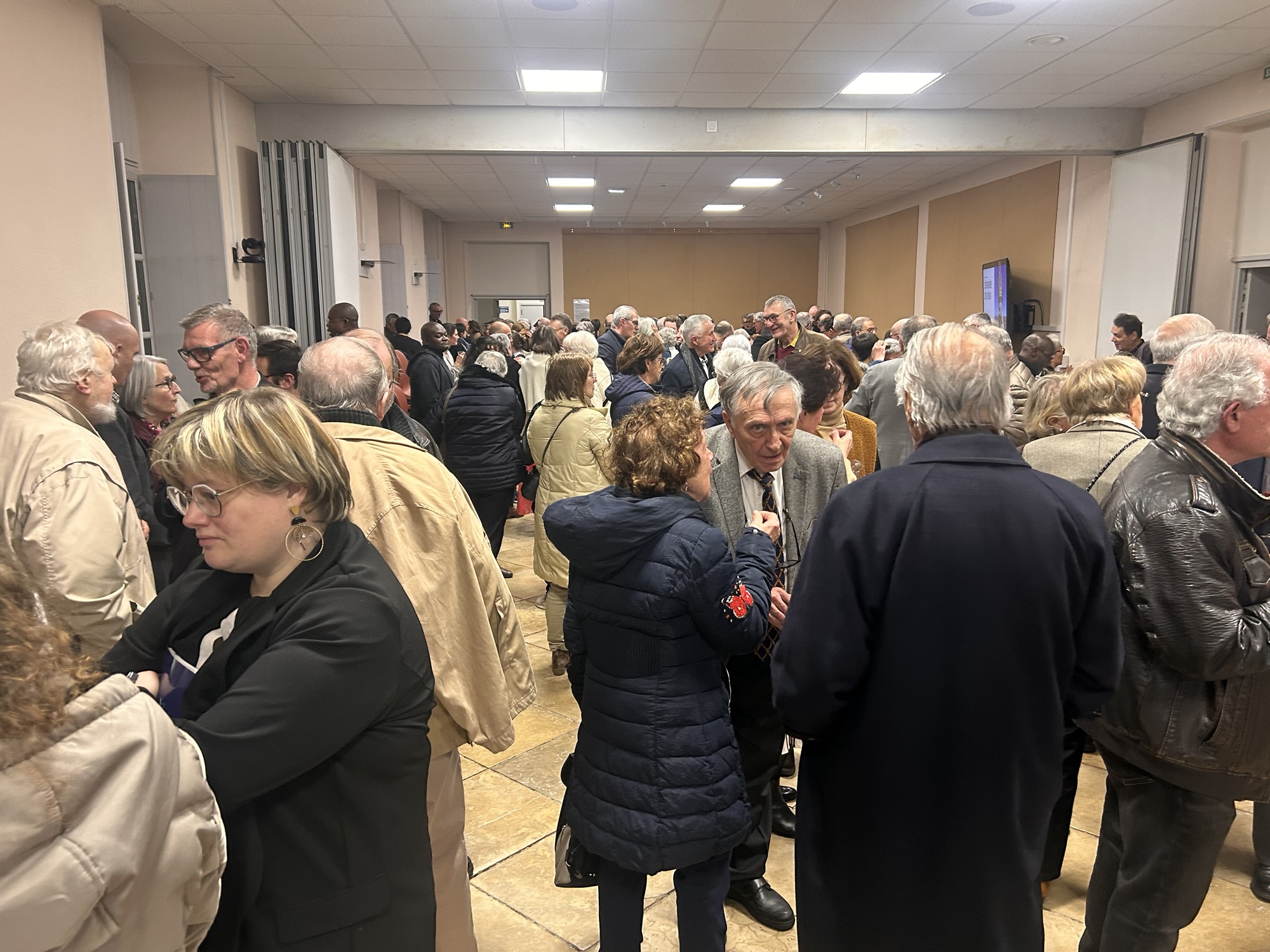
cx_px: 635
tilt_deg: -9.7
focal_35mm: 26
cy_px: 476
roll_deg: +0.1
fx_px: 954
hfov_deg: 67.3
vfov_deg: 53.1
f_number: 1.5
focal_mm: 5.7
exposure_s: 1/50
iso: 160
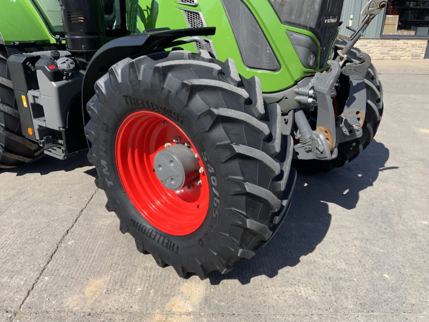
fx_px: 359
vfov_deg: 48.2
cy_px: 161
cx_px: 214
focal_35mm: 29
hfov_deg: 61.7
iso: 16
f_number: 1.8
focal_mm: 3
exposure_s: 1/1055
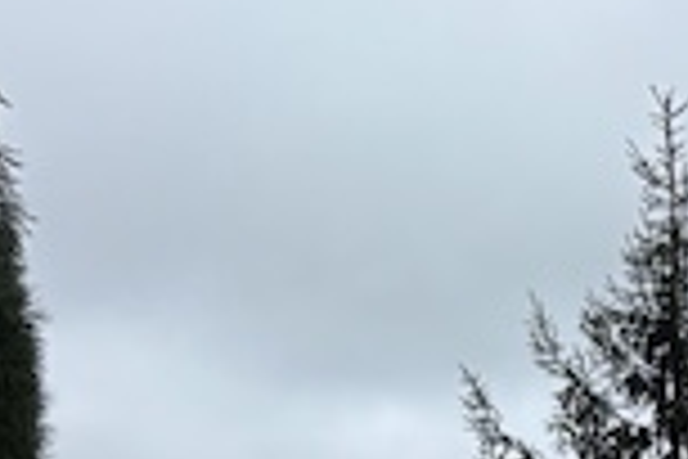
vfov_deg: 9.3
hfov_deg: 12.0
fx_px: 2694
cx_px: 1605
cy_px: 819
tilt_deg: -2.5
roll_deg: +0.1
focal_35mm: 141
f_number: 1.6
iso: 50
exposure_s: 1/1451
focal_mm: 5.96
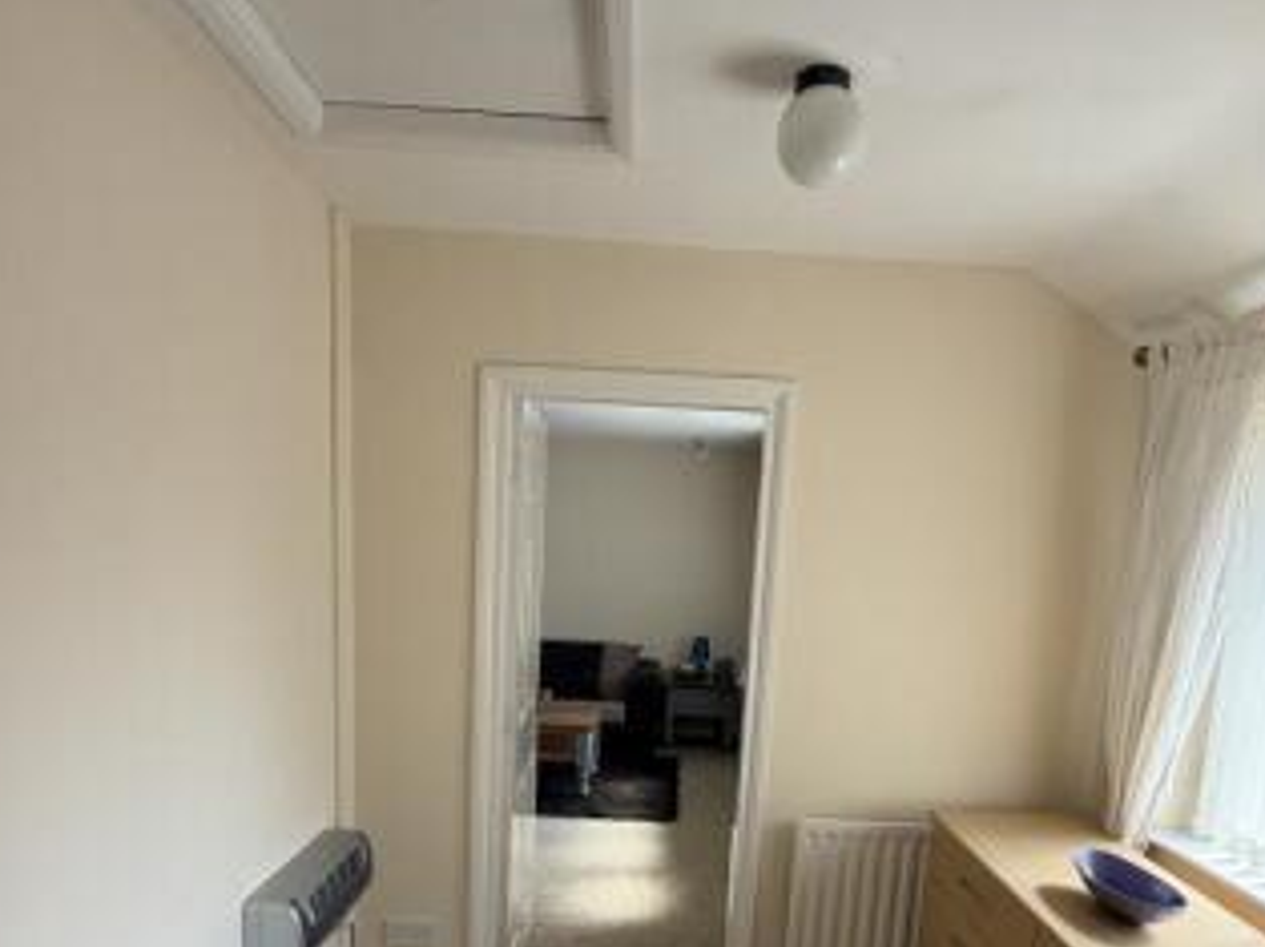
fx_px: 949
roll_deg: -3.0
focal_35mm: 26
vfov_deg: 50.8
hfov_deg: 67.3
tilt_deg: -10.5
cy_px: 711
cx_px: 659
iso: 40
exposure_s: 1/128
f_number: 2.2
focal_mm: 2.22
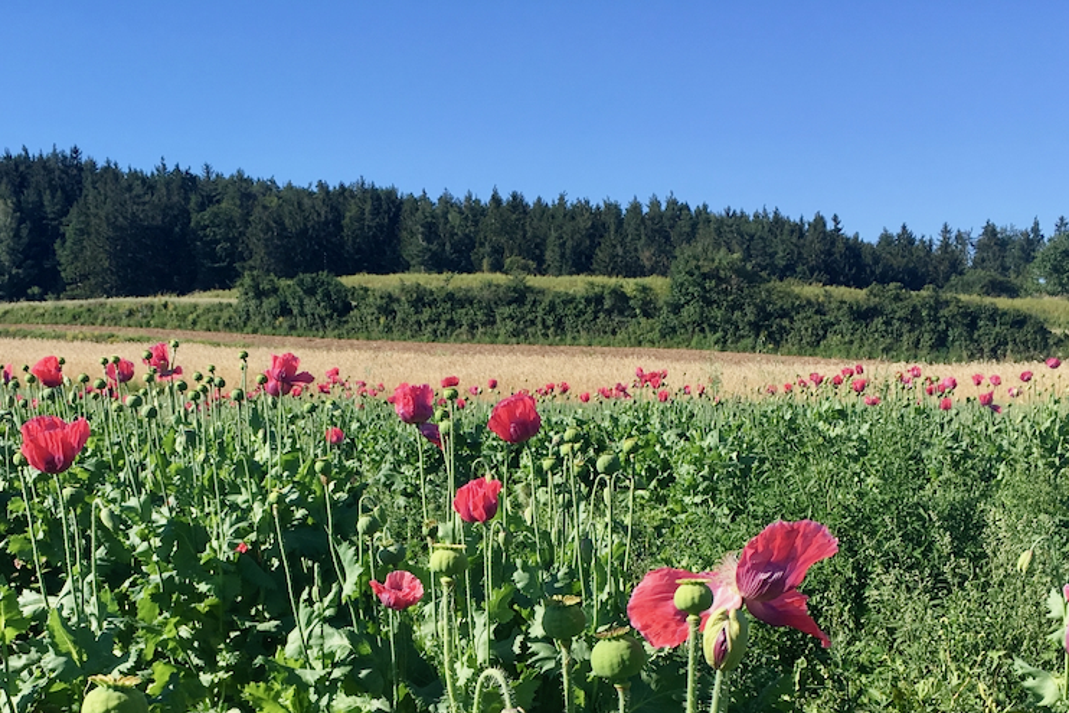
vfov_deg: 25.0
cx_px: 452
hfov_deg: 38.1
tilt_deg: -11.2
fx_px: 1544
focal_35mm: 52
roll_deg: +2.7
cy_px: 684
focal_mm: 4.15
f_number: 2.2
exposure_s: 1/962
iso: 25
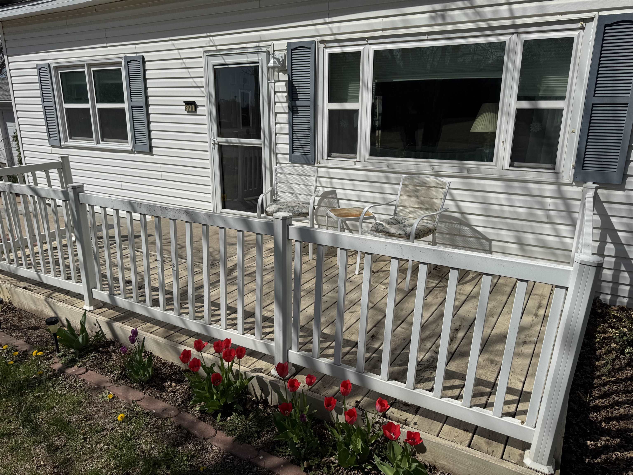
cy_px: 238
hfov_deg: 71.6
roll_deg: -0.7
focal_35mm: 24
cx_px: 316
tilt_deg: -16.5
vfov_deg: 56.8
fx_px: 439
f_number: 1.78
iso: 80
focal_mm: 6.76
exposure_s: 1/12346
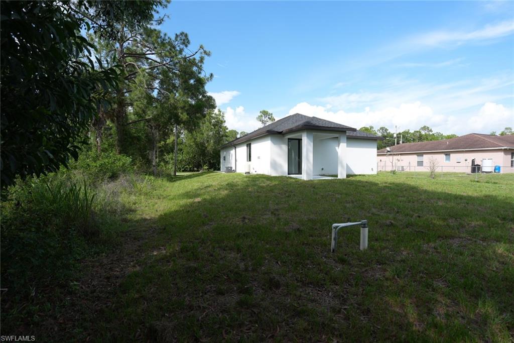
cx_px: 257
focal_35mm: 16
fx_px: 228
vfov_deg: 73.8
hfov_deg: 96.7
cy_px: 172
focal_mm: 16
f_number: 4
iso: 100
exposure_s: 1/500
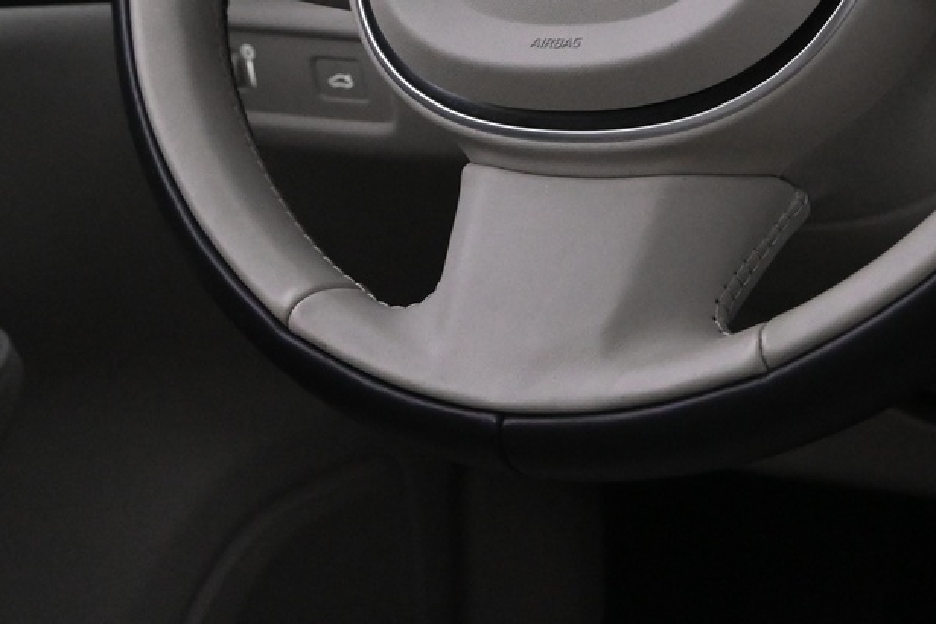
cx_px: 714
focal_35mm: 79
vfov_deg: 16.4
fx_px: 2054
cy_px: -158
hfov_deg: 25.3
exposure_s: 1/40
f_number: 3.8
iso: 3200
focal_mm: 20
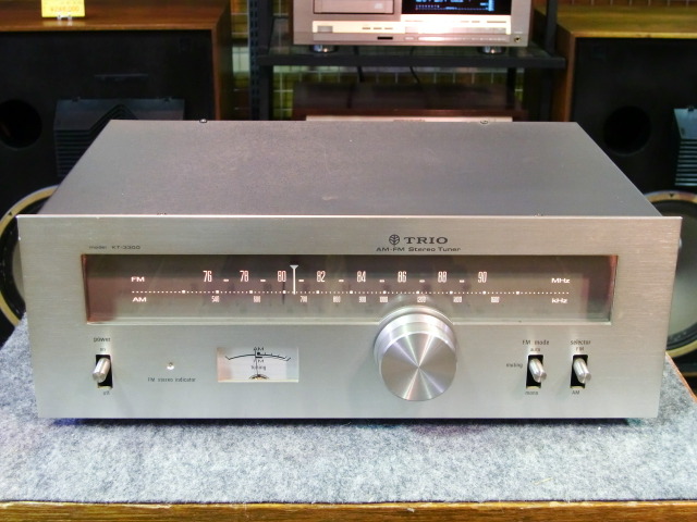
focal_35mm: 55
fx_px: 1107
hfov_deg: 34.9
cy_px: 261
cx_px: 348
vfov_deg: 26.6
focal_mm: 9.8
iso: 400
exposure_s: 1/20
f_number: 3.6
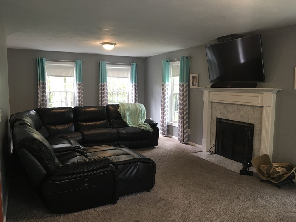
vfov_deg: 48.2
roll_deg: -0.7
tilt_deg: -3.9
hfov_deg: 61.7
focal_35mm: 29
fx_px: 248
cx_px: 148
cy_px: 111
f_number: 2.2
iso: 80
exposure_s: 1/30
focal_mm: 4.15
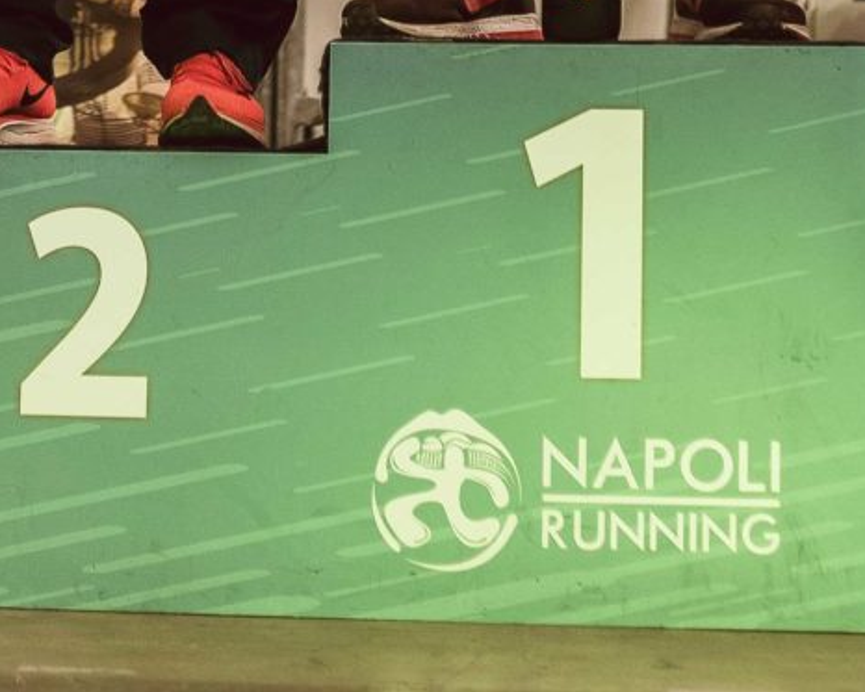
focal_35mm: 141
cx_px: 516
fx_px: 3610
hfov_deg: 13.7
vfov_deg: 10.4
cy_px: -472
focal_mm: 35
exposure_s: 1/400
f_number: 2.8
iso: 800
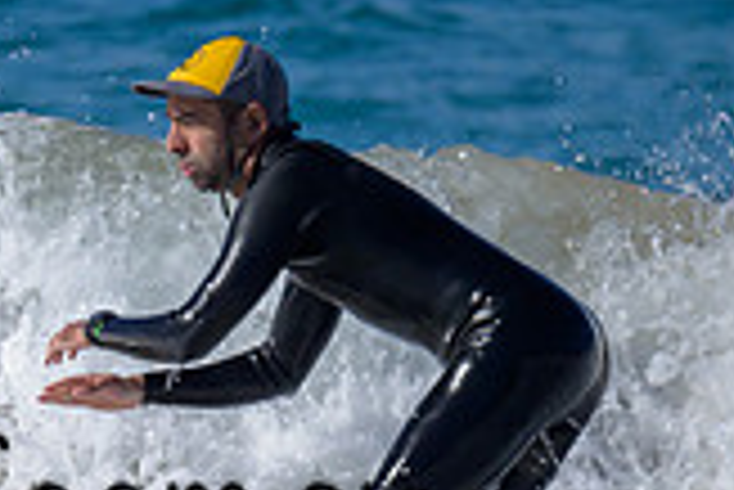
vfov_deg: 0.4
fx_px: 79953
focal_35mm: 3918
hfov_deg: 0.5
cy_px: 443
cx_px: -44
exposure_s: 1/2000
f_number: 6.3
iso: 250
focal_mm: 800
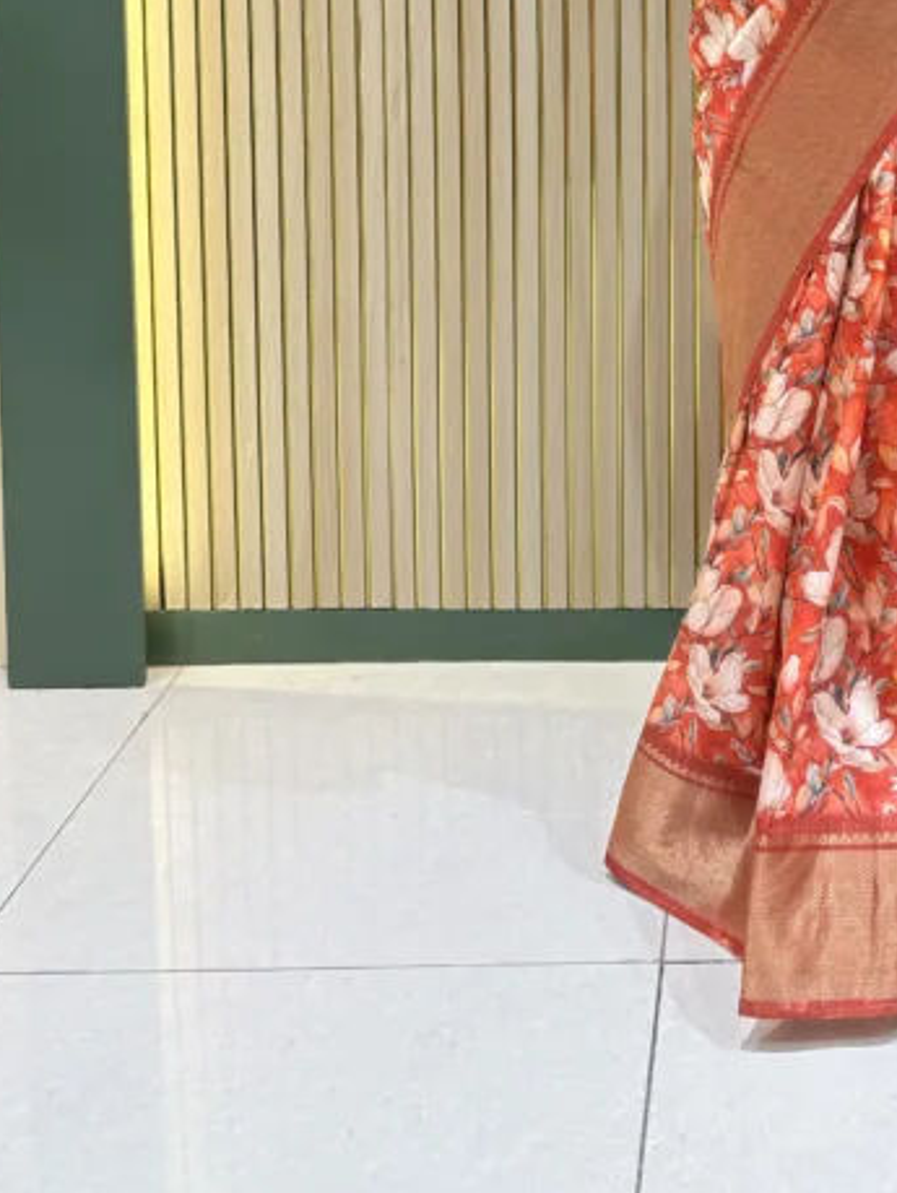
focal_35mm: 51
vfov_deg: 34.5
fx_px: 1760
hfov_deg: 27.5
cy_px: 38
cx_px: 819
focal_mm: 5.96
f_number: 1.6
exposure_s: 1/100
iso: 40
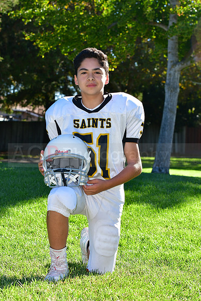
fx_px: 879
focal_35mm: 105
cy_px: 150
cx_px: 100
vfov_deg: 19.5
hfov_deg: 13.0
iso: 400
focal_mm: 70
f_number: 6.3
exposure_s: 1/500
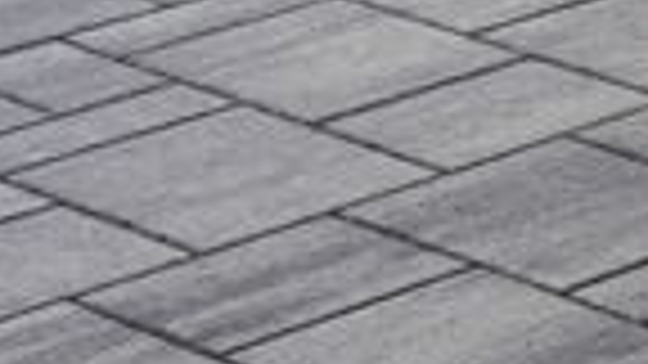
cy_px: -735
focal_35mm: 231
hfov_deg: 7.5
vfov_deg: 5.0
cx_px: 2290
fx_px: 3969
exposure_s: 1/125
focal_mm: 31
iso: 100
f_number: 5.6
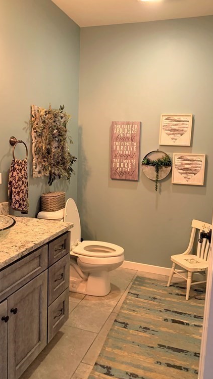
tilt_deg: -6.8
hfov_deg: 40.2
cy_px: 186
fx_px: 291
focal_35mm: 29
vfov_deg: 66.1
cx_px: 109
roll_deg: -3.9
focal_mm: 4.25
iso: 400
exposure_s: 1/40
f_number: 1.8
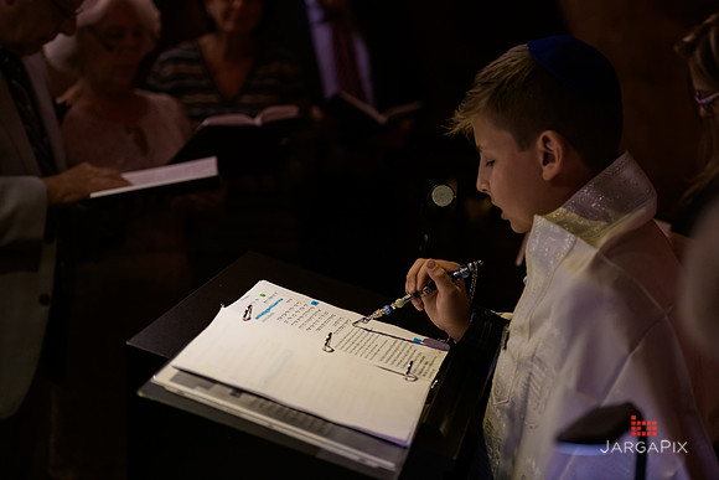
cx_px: 360
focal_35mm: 75
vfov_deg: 18.2
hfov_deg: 27.0
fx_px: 1498
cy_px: 240
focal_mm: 75
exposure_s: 1/125
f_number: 3.2
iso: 1600
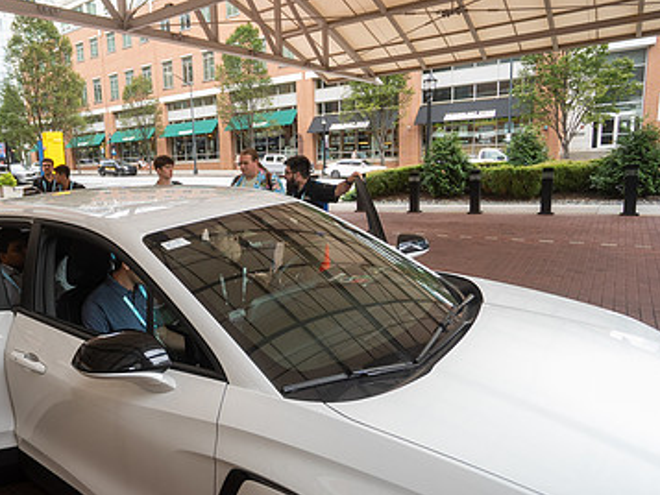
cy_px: 247
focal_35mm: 25
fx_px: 477
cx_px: 214
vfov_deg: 54.9
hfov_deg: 67.3
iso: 250
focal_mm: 16
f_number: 4
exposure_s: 1/200
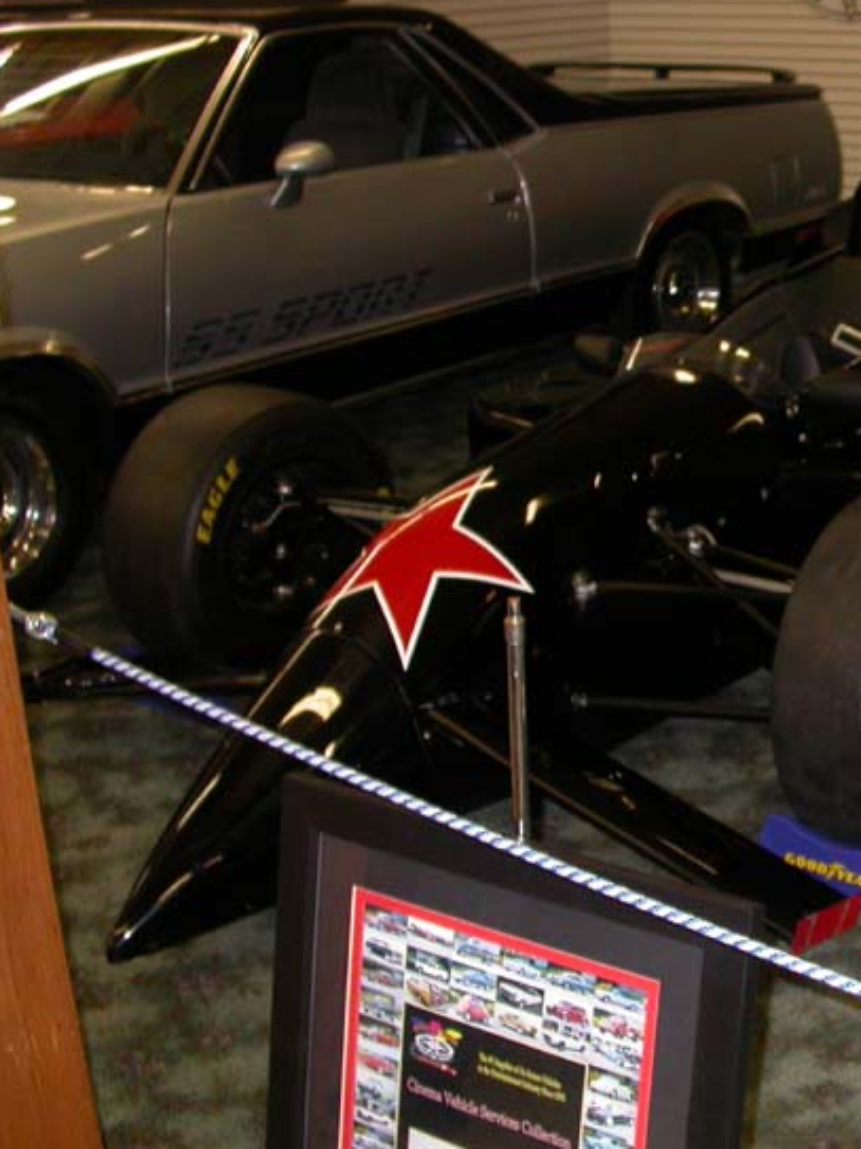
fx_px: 1858
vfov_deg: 34.3
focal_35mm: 56
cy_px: 535
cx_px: 842
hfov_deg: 25.0
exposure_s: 1/60
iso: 200
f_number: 2.6
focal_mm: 7.85
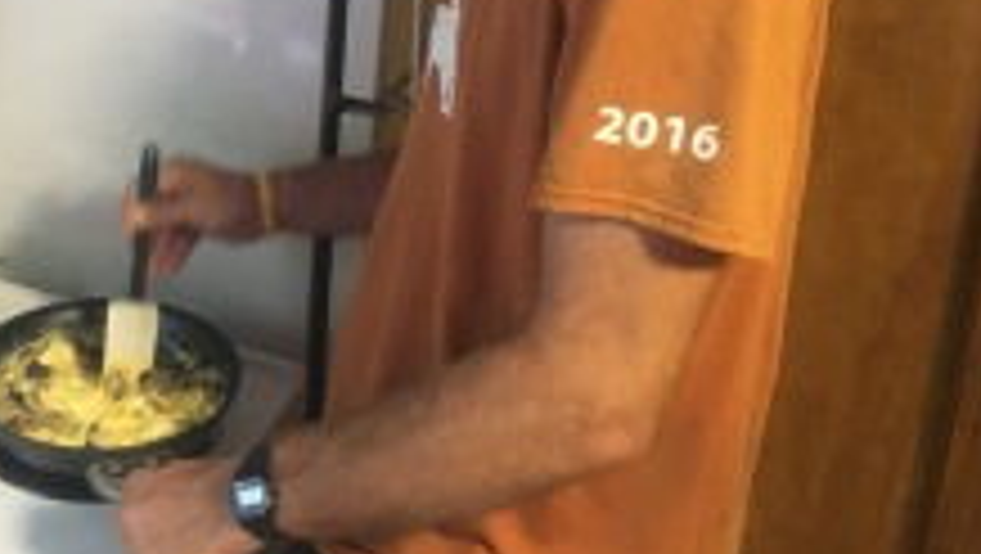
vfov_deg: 21.7
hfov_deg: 38.0
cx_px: 225
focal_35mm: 53
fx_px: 1380
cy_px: -27
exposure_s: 1/15
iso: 250
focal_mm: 4.15
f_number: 2.2
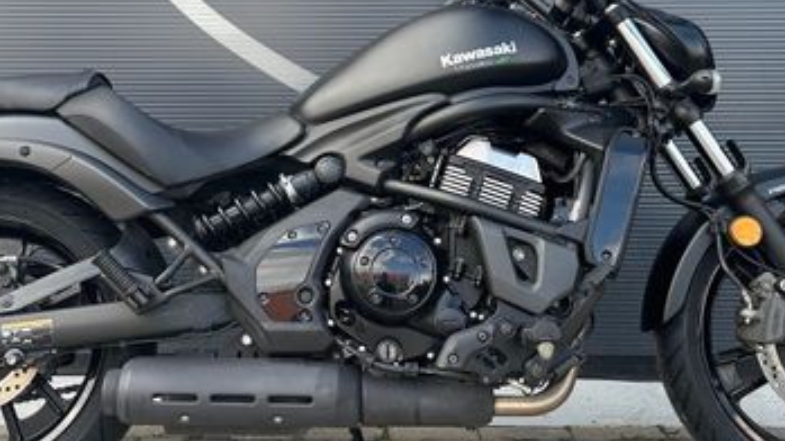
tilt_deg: -0.7
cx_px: 351
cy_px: 119
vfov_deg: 24.7
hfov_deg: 42.9
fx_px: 999
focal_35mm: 48
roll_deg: +0.3
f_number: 1.78
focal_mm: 6.86
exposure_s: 1/462
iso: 80
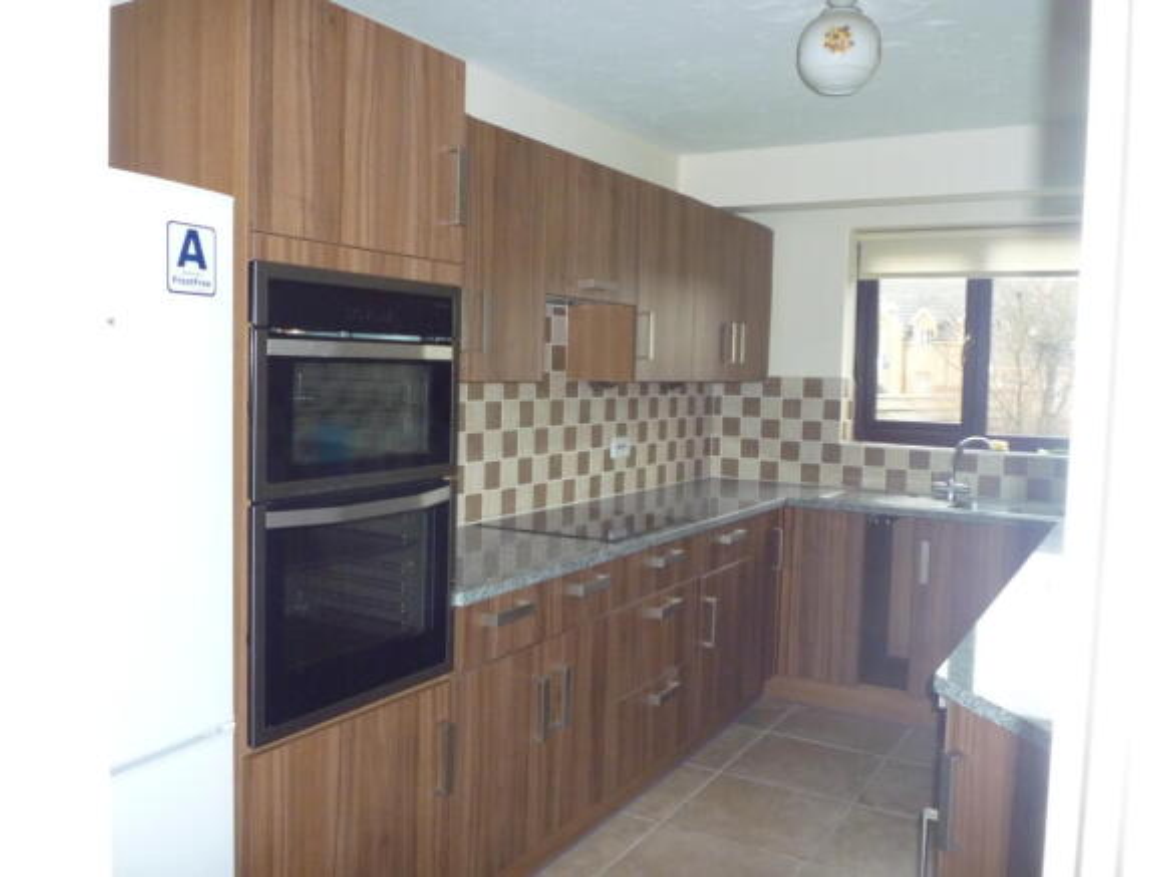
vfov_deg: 48.2
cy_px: 438
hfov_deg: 61.7
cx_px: 585
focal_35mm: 29
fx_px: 980
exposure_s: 1/30
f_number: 3.3
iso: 400
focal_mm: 5.2
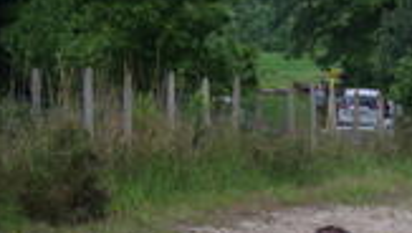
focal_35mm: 289
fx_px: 3160
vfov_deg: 4.2
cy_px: 328
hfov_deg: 7.4
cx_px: 339
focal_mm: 60
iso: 400
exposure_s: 1/400
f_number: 8
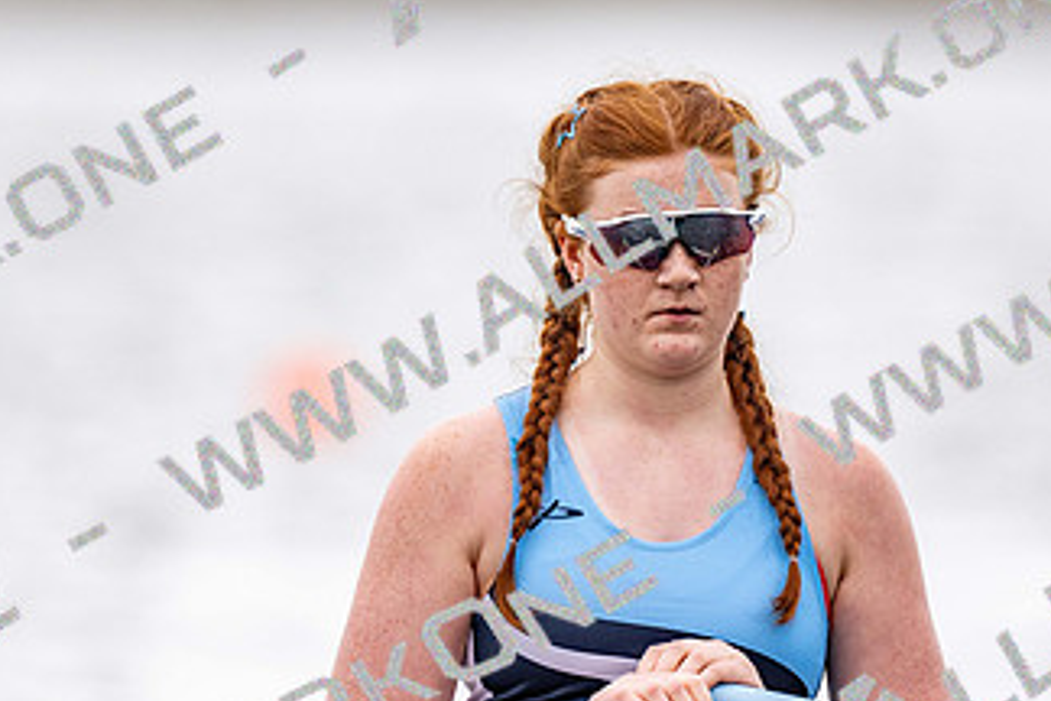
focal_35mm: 1074
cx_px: 561
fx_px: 31352
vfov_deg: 1.3
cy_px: 521
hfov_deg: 1.9
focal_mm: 600
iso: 640
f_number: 4
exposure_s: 1/2500
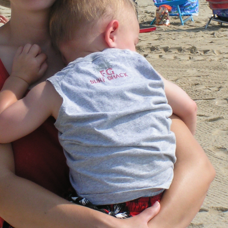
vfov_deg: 8.8
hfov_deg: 8.8
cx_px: 53
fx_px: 1483
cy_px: 40
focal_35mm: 199
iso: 50
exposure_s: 1/400
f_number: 7.1
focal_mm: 15.2
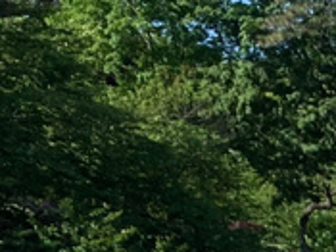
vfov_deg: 8.8
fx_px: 1474
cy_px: 614
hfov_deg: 10.2
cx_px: 952
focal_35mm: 152
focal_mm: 4.2
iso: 25
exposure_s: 1/1368
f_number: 1.8
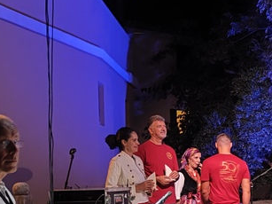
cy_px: 187
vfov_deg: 18.1
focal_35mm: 80
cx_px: 343
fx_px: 628
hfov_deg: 22.2
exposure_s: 1/33.3
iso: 767
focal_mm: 5.59
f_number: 1.88
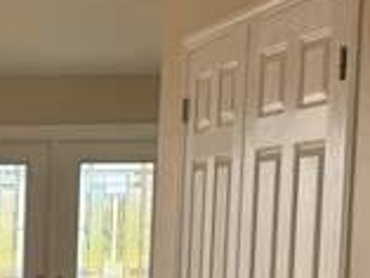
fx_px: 1305
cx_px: -224
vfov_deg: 11.7
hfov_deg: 14.7
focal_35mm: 122
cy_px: 391
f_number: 1.78
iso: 100
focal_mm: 6.76
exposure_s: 1/161
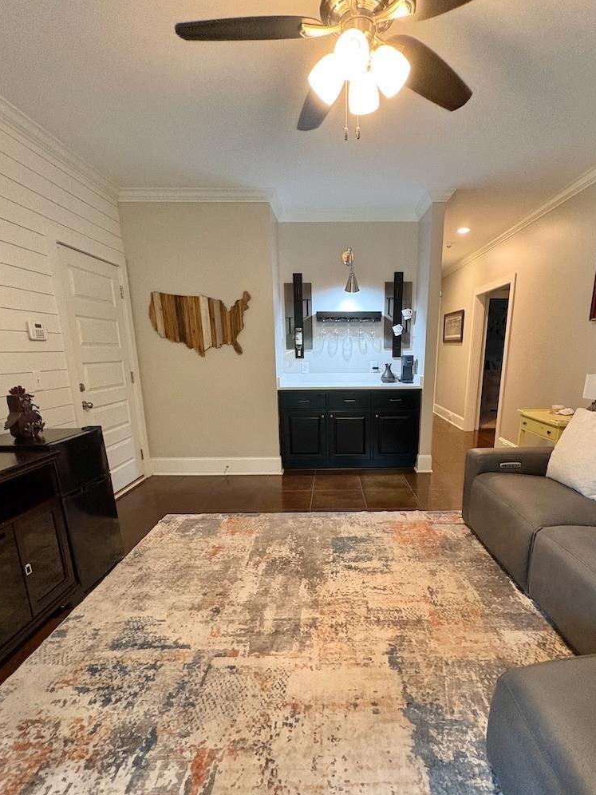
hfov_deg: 71.3
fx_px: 413
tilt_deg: -13.8
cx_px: 336
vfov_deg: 87.1
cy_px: 457
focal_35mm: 18
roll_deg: -0.8
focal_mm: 2.22
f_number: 2.2
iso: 640
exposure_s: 1/60
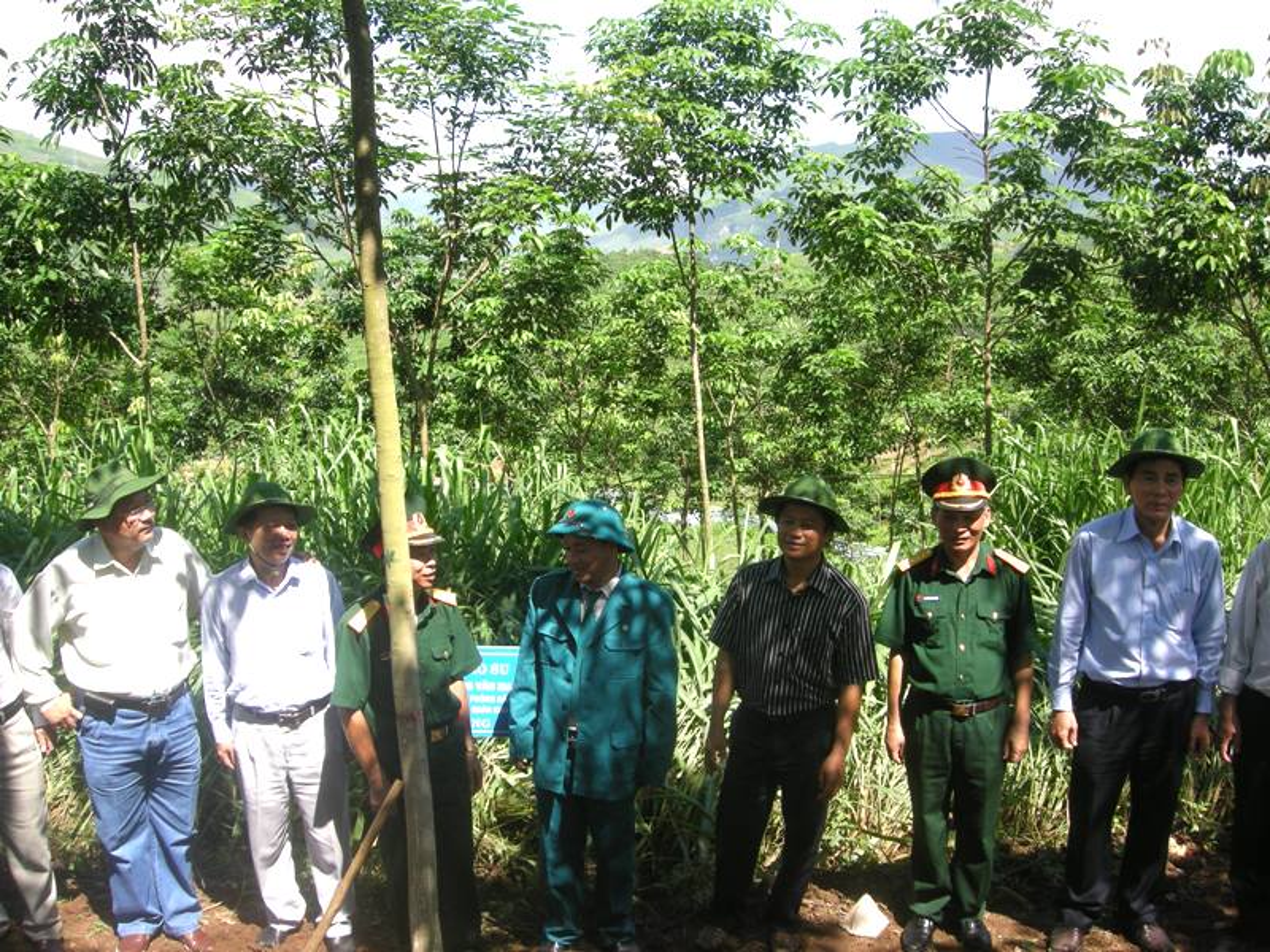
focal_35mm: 36
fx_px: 1321
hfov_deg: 51.4
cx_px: 635
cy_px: 476
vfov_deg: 39.7
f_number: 4.8
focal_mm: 7.5
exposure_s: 1/138
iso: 64
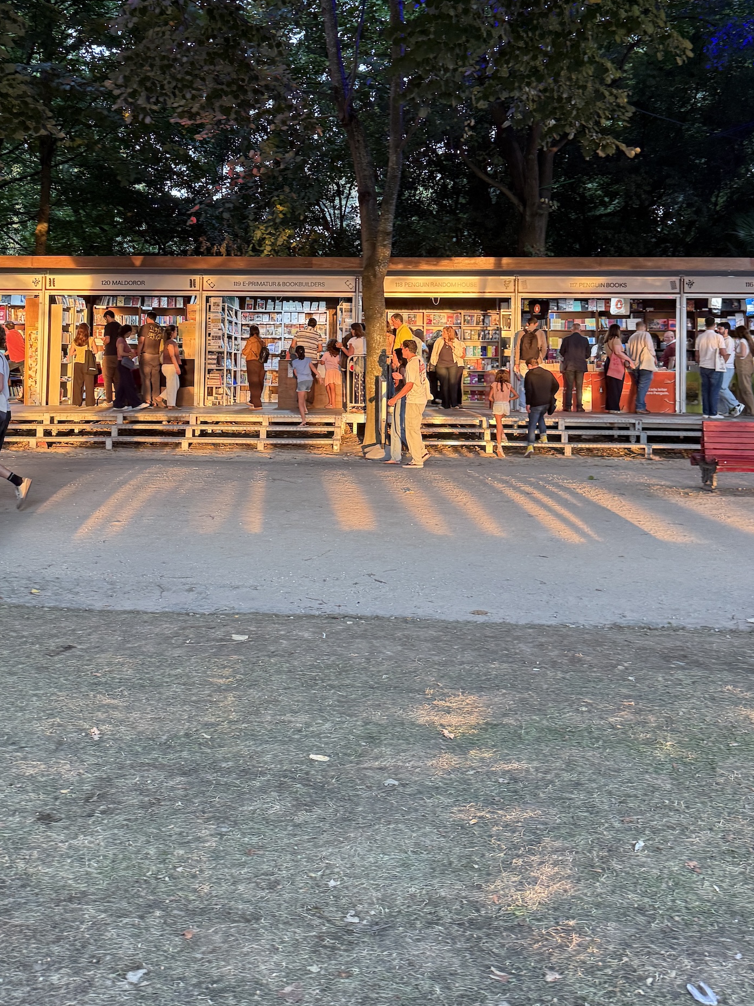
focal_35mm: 33
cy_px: 321
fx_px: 959
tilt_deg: +0.1
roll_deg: -0.9
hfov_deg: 42.9
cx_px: 351
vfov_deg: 54.0
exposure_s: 1/68
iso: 200
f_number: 1.78
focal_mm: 6.76
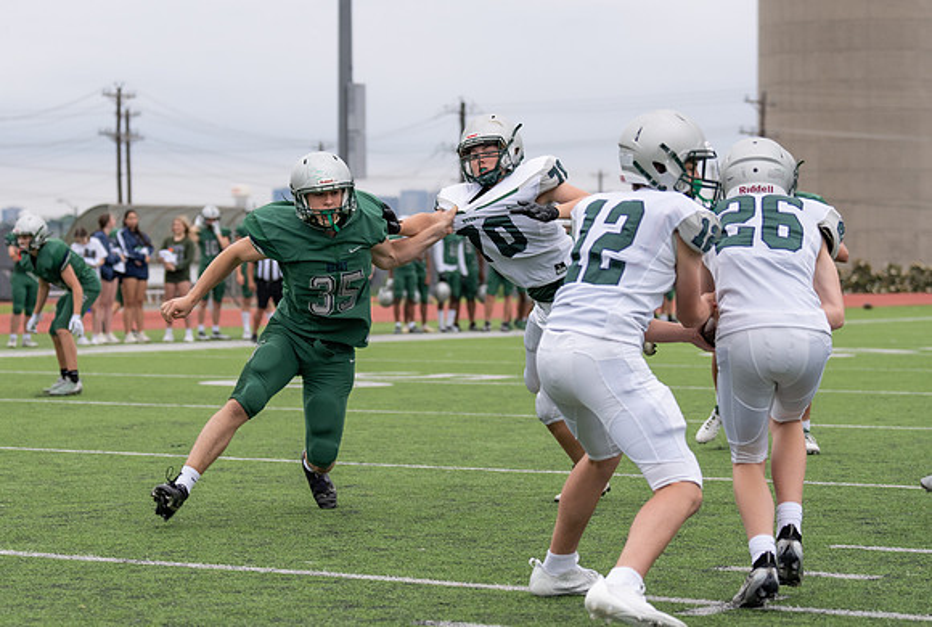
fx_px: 2878
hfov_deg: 18.4
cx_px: 386
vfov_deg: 12.4
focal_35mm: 111
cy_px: 385
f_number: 2.8
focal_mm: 70
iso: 250
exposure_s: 1/1250
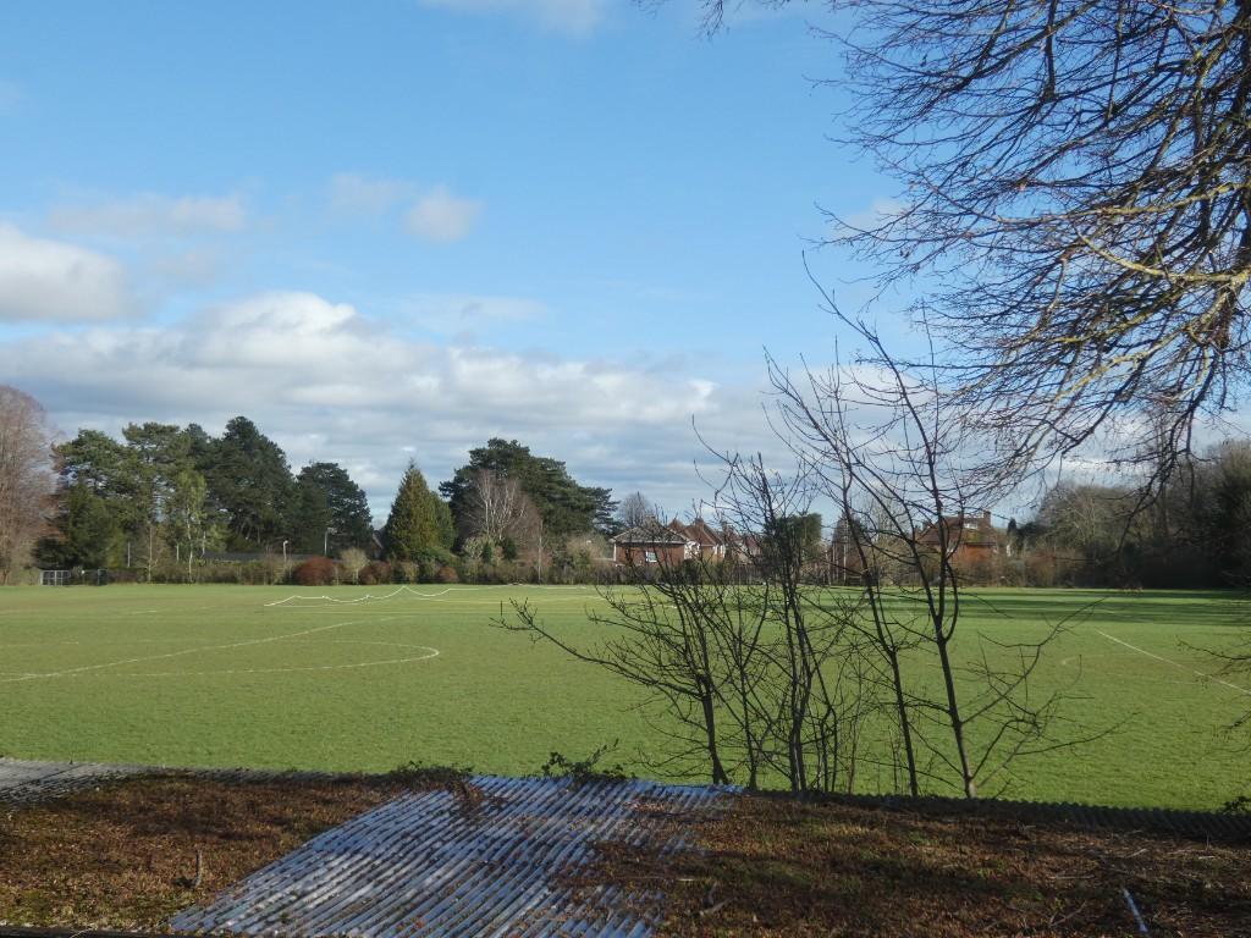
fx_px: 1735
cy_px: 469
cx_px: 626
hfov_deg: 39.7
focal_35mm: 48
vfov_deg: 30.3
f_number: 3.8
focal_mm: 8.6
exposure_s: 1/500
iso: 80
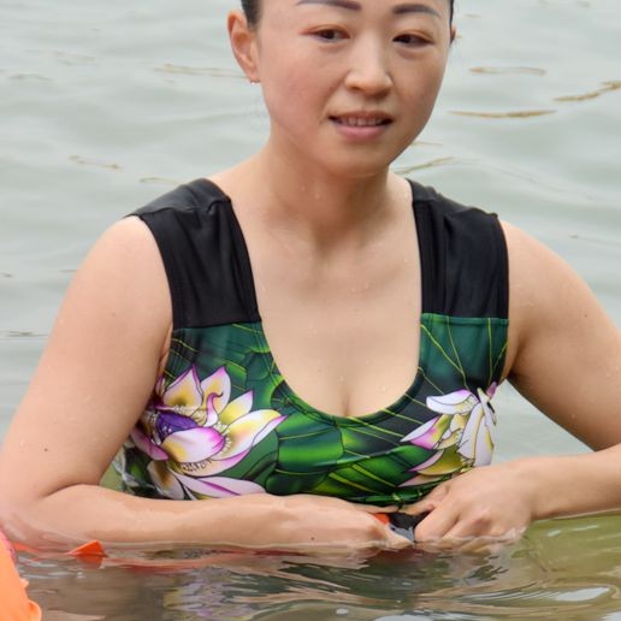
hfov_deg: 5.9
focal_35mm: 296
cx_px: 362
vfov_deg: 5.9
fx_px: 6008
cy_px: 351
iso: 800
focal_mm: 120
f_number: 8
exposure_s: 1/1000
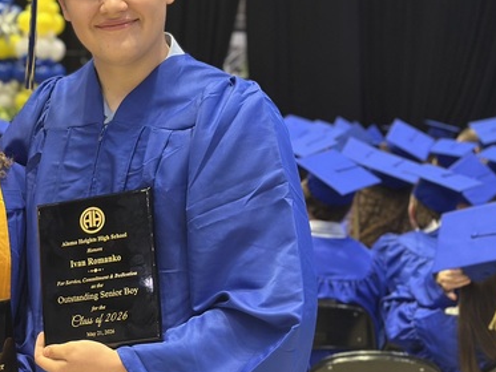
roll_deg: -0.9
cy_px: 259
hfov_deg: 18.7
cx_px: 45
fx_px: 1476
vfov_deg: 14.3
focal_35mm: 103
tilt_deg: -6.0
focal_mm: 6.86
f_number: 1.78
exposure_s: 1/60
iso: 125
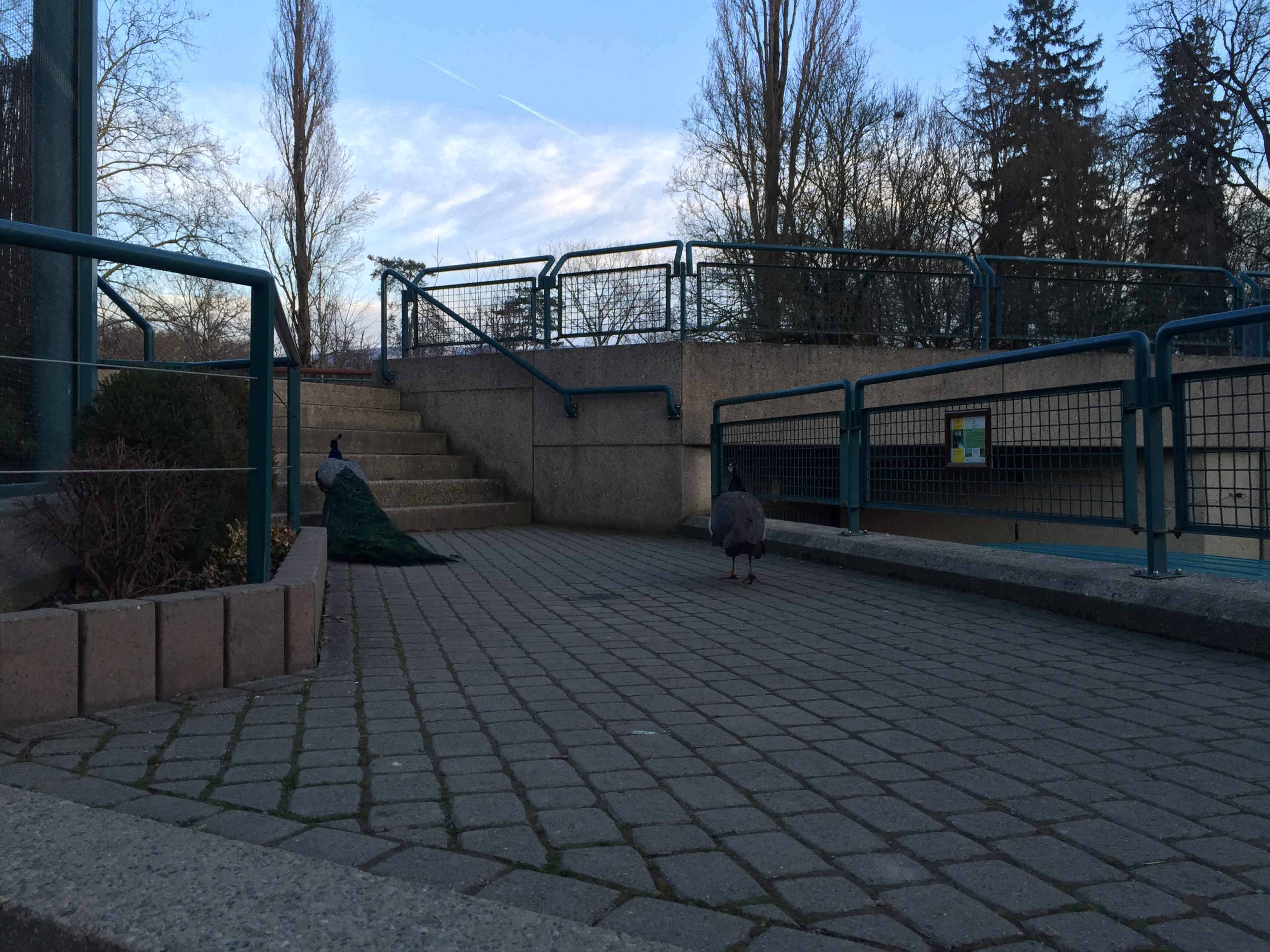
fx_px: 1064
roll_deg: +0.2
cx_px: 635
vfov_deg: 48.2
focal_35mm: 29
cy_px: 476
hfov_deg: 61.7
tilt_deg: +0.1
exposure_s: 1/120
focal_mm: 4.15
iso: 40
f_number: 2.2
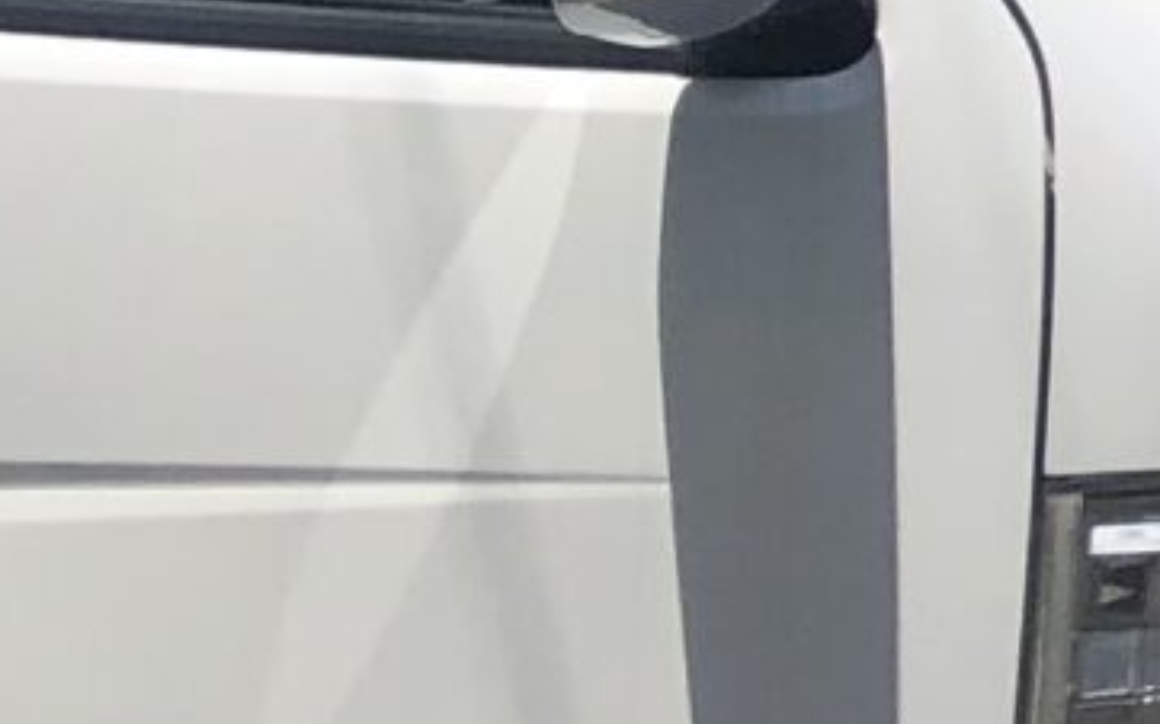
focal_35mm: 210
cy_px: -1397
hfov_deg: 8.0
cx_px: 3887
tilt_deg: +8.6
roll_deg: +0.3
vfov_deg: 5.8
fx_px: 6637
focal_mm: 4
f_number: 1.8
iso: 20
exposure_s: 1/3040
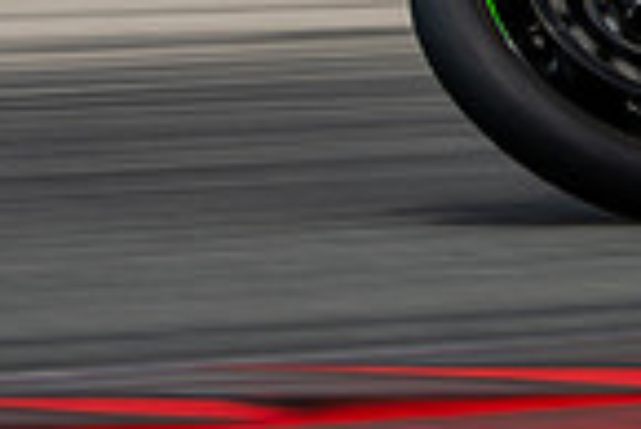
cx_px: 1229
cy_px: -259
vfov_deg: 0.8
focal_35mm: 1683
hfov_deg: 1.2
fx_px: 29996
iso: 160
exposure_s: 1/250
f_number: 5.6
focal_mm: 280
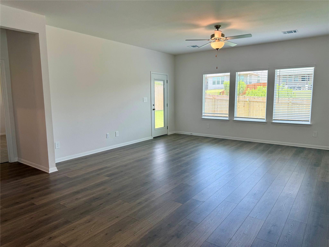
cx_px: 164
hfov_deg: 71.6
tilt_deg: -7.8
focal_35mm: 24
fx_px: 228
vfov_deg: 56.8
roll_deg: -0.2
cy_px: 124
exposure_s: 1/246
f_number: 1.78
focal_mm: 6.76
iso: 80
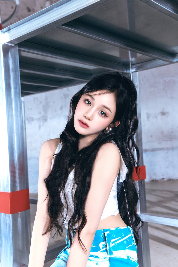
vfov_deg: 44.5
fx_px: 326
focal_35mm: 44
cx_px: 89
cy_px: 134
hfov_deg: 30.5
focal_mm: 44
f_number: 8
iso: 400
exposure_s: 1/125
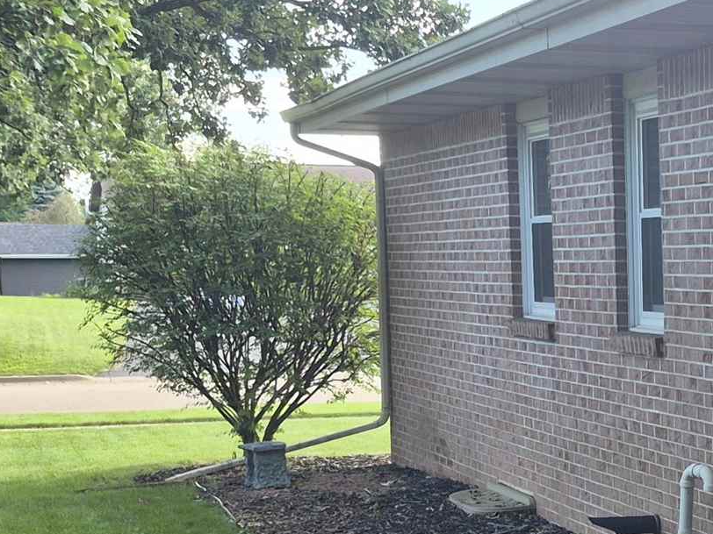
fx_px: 1792
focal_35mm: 87
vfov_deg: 16.7
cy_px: 491
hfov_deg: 21.0
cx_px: 853
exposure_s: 1/180
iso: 32
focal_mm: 5.4
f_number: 1.8
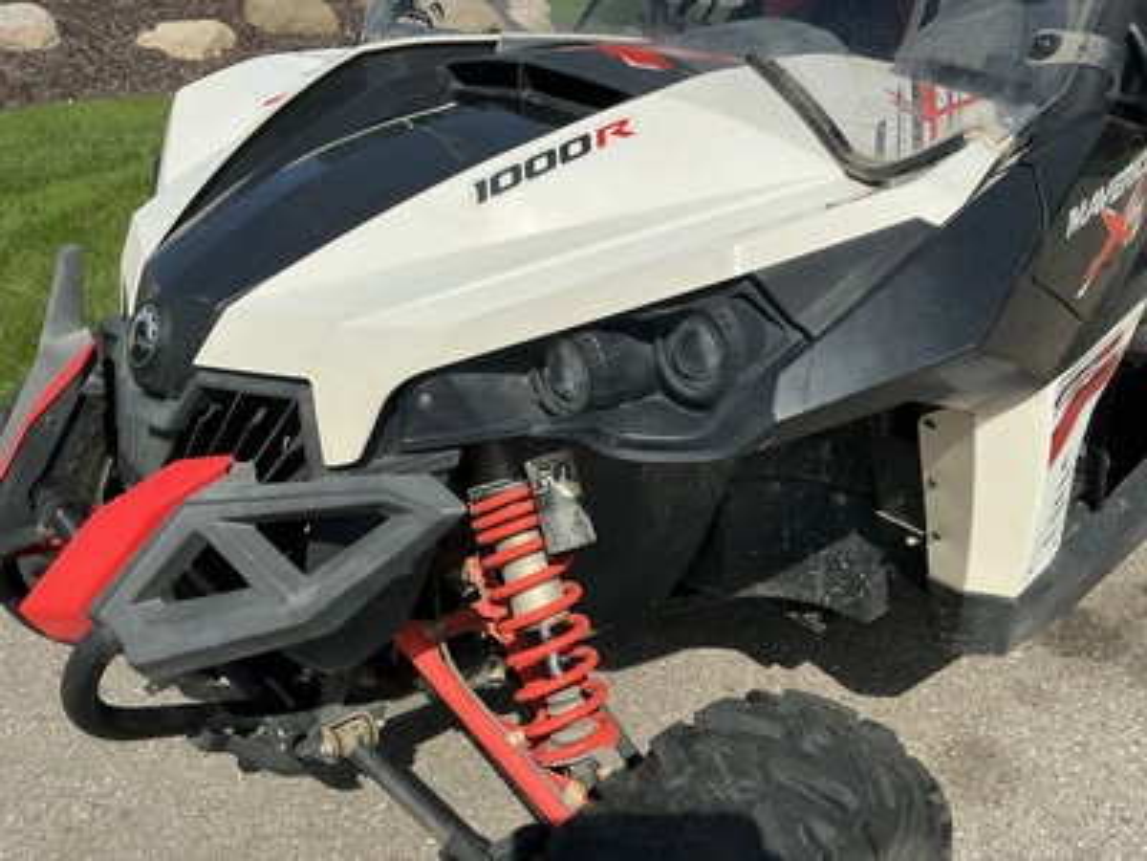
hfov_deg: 63.4
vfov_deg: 49.7
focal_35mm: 28
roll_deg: -2.6
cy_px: 430
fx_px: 928
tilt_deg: -25.8
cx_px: 574
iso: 25
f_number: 1.8
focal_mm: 3
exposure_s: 1/3534
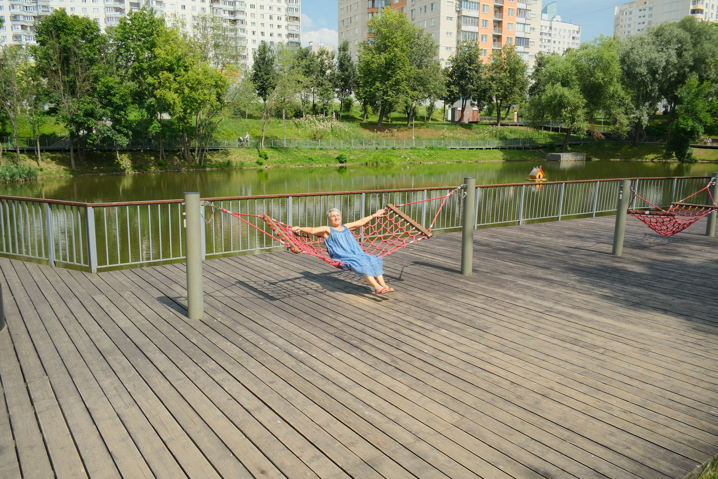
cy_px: 240
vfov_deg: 47.9
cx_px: 359
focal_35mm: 27
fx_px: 538
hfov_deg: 67.4
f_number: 7.1
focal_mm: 18
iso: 640
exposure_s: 1/800
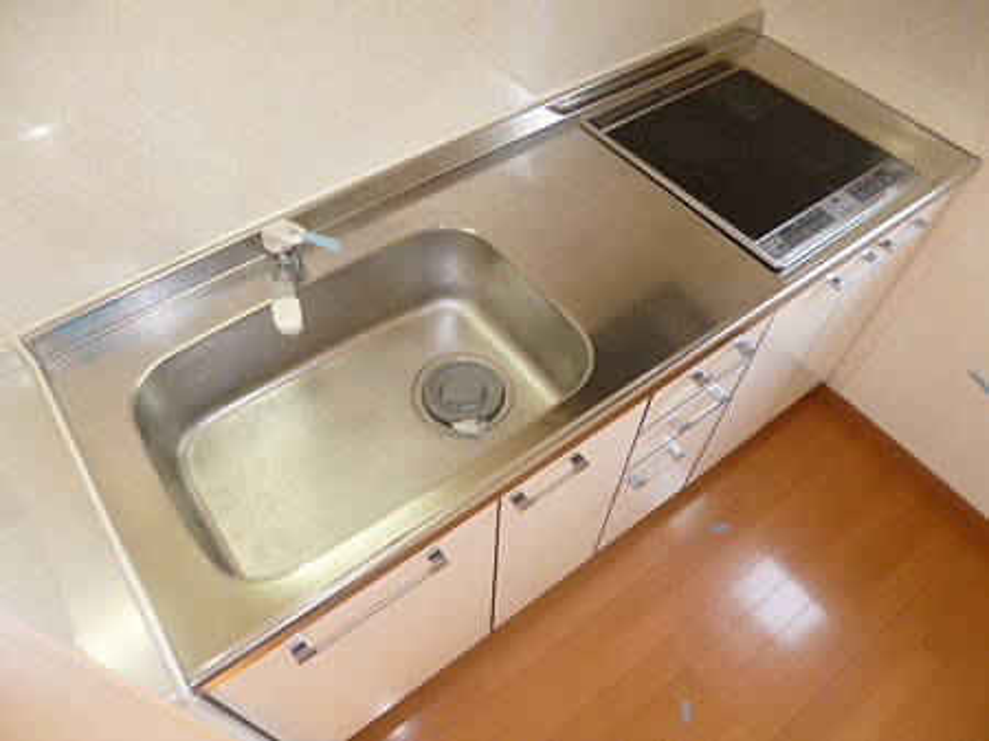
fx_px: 685
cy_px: 370
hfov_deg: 71.6
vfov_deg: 56.8
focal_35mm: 24
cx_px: 494
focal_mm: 4.3
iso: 160
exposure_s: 1/60
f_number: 2.5
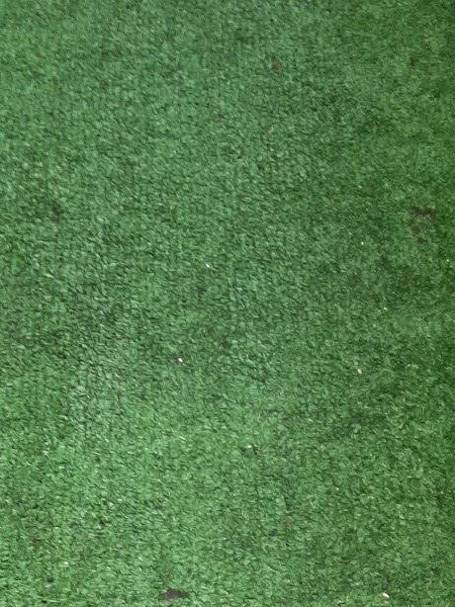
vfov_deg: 30.2
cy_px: 554
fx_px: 1070
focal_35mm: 61
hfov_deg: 22.5
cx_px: 518
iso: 189
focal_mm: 3.93
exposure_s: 1/50
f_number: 1.7
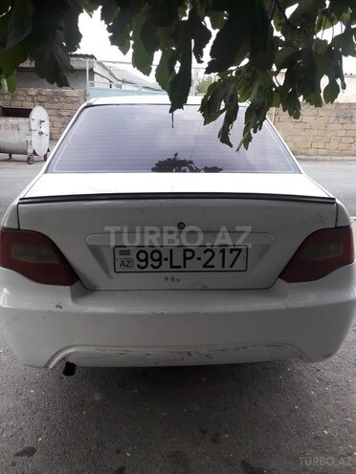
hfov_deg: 49.7
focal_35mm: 28
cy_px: 237
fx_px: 384
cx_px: 178
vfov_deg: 63.4
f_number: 1.9
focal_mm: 3.7
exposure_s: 1/100
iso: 64
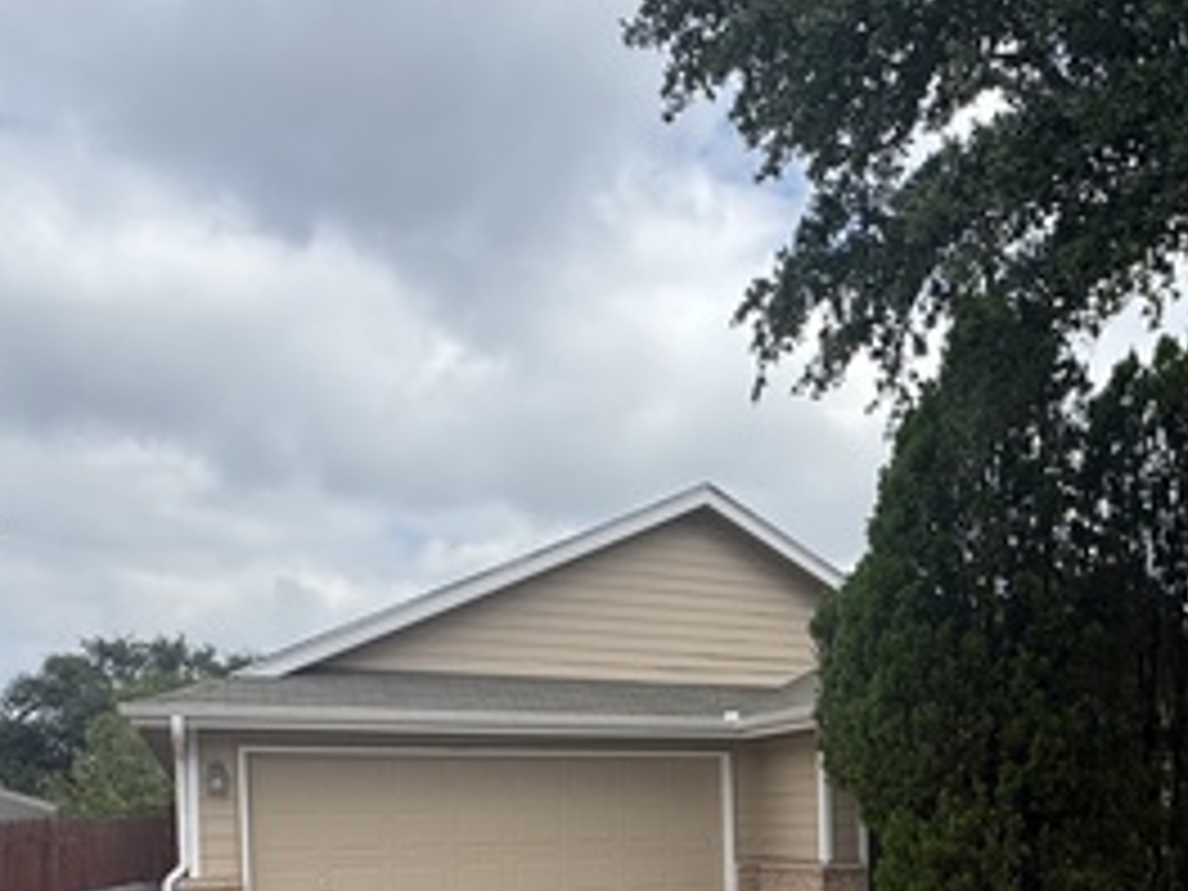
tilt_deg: +1.1
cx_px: 882
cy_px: 796
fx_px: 1167
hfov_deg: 51.8
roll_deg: +1.5
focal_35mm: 34
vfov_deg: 38.9
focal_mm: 2.22
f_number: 2.2
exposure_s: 1/1034
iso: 40
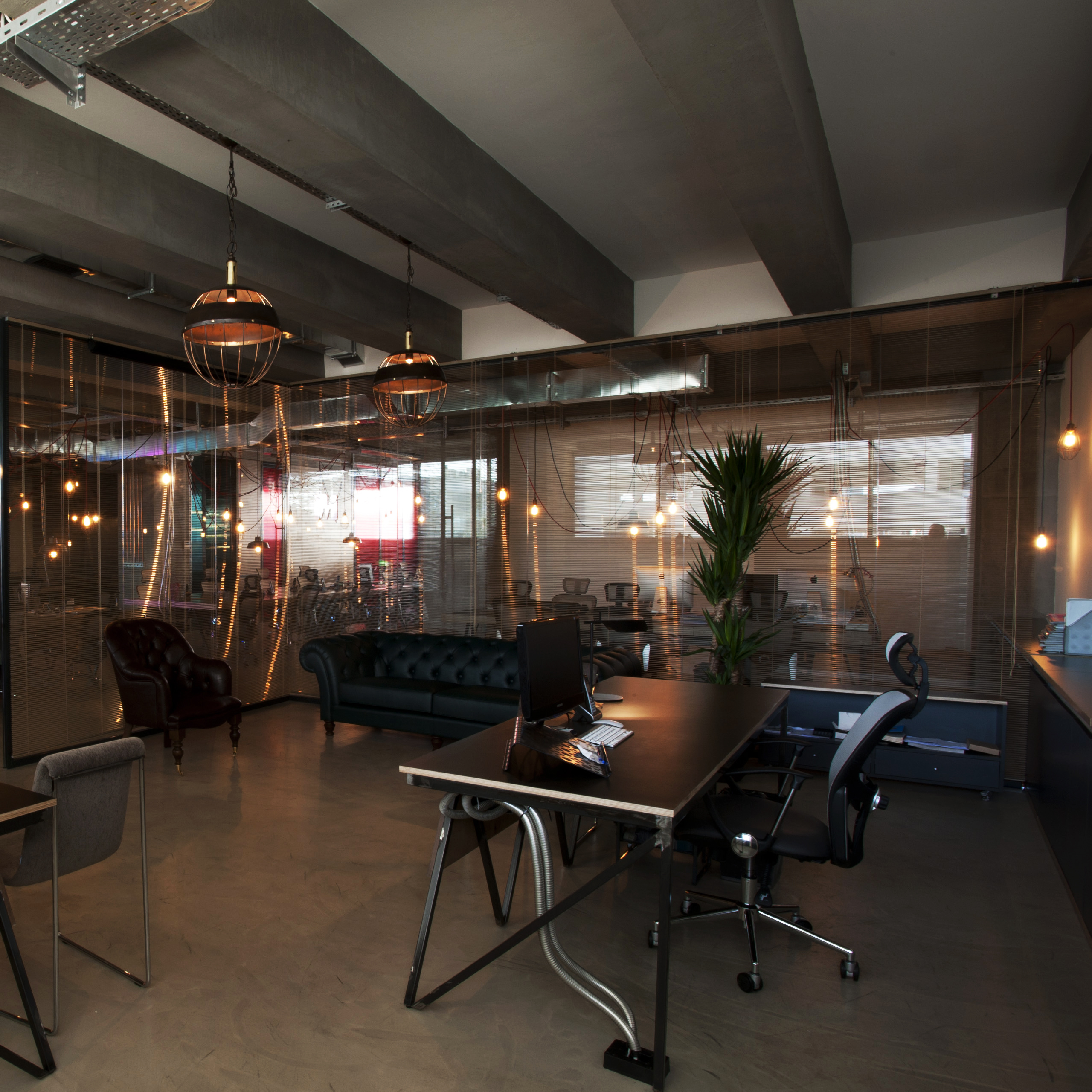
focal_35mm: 24
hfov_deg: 60.7
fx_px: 857
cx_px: 246
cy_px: 576
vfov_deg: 65.0
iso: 200
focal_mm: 17
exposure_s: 2.5
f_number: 20
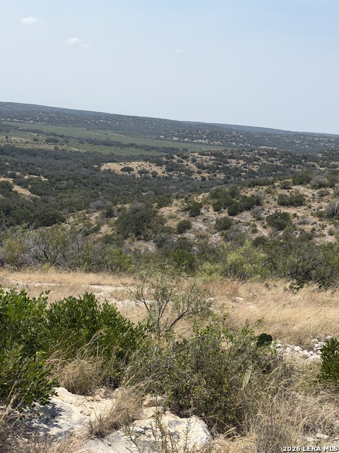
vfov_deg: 39.7
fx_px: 627
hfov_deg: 30.3
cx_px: 170
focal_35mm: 48
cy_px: 226
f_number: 1.78
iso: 64
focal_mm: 6.76
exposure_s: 1/6536
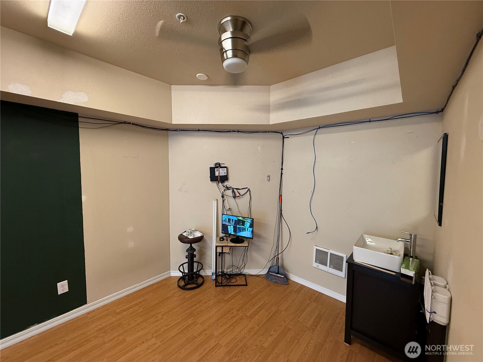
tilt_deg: -2.9
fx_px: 195
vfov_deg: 85.7
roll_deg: -0.6
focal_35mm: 14
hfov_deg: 102.1
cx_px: 242
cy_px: 181
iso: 200
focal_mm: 2.22
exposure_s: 1/60
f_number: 2.2
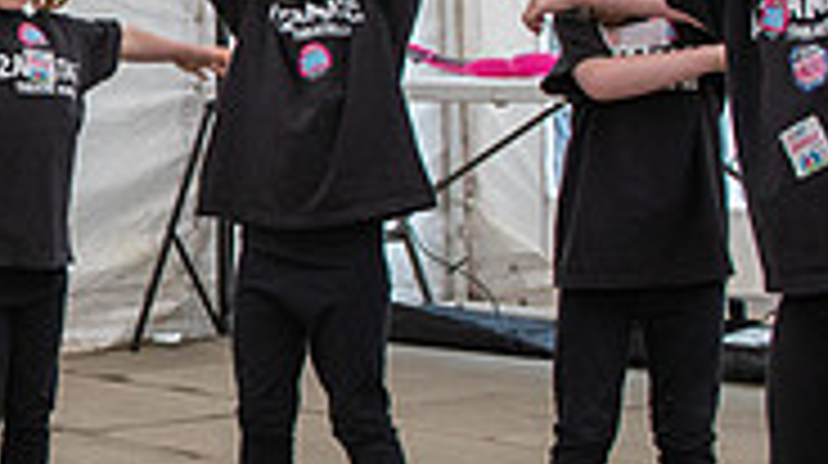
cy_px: 160
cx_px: -355
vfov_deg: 10.6
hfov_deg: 17.2
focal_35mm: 114
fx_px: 2500
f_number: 6.3
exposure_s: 1/250
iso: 560
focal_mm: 29
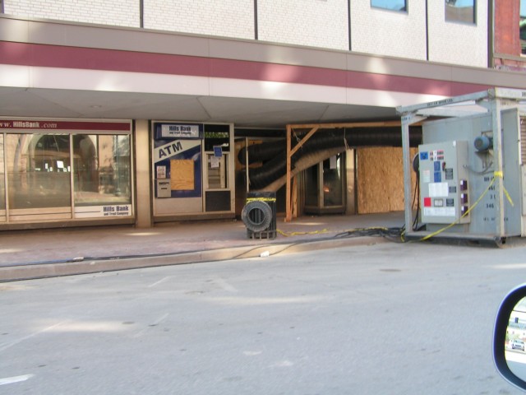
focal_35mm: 38
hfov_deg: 49.0
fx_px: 577
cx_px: 263
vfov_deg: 37.7
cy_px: 198
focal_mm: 6.3
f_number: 4
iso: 50
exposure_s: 1/30
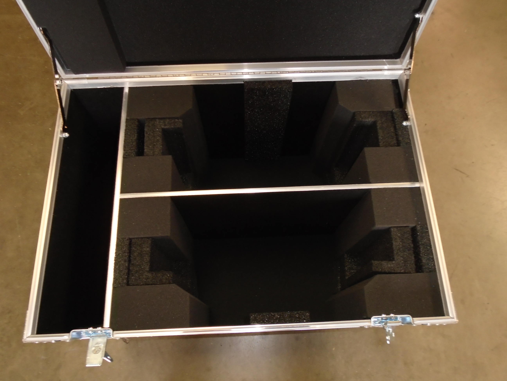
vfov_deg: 53.1
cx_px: 254
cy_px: 190
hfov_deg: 67.3
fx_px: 381
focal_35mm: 26
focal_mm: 4.6
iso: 200
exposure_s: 1/30
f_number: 3.2
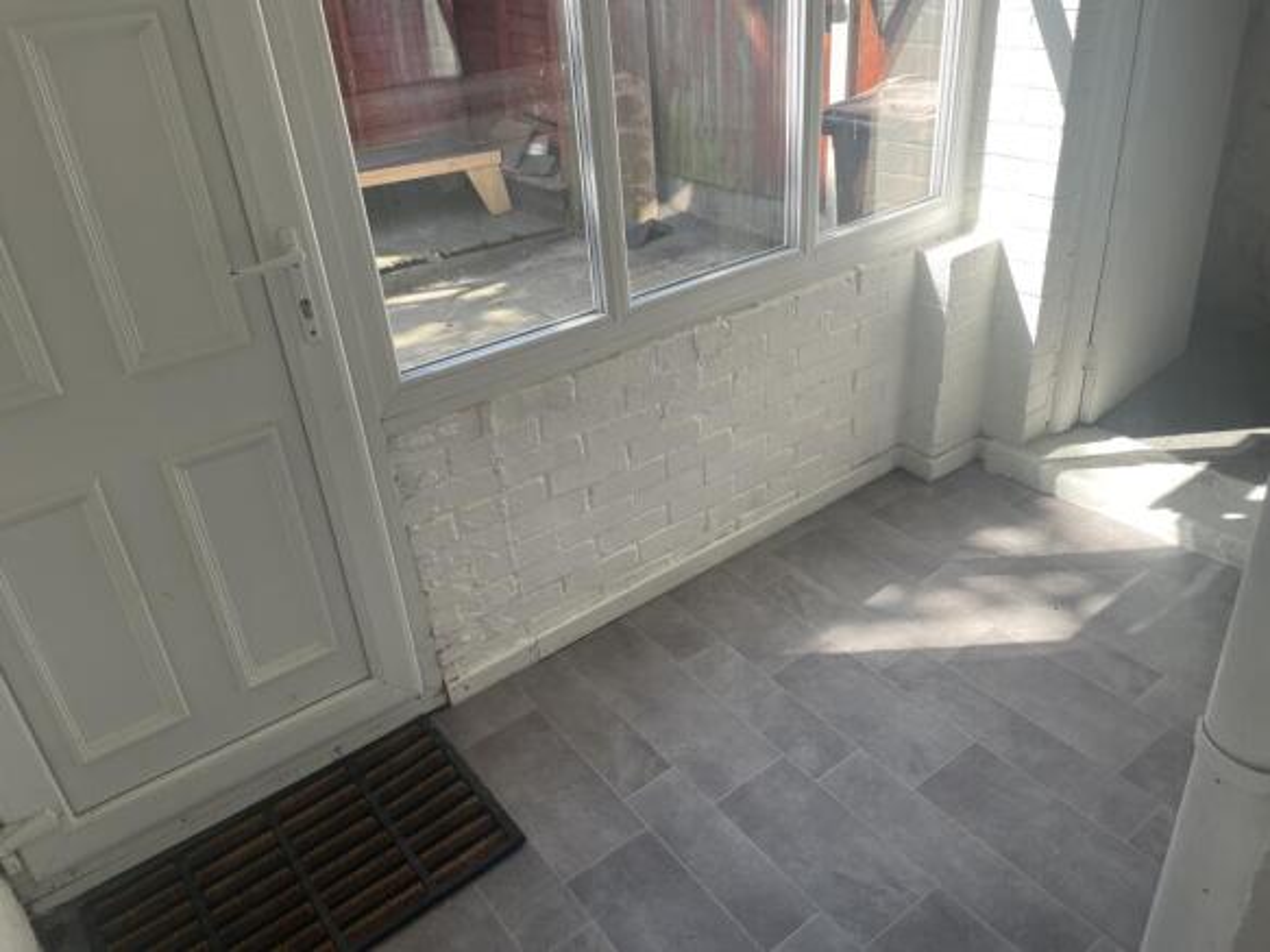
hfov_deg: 67.3
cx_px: 635
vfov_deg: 53.0
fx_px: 954
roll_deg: +5.1
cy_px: 476
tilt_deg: -30.6
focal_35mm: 26
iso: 32
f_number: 1.6
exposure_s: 1/175
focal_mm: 4.2
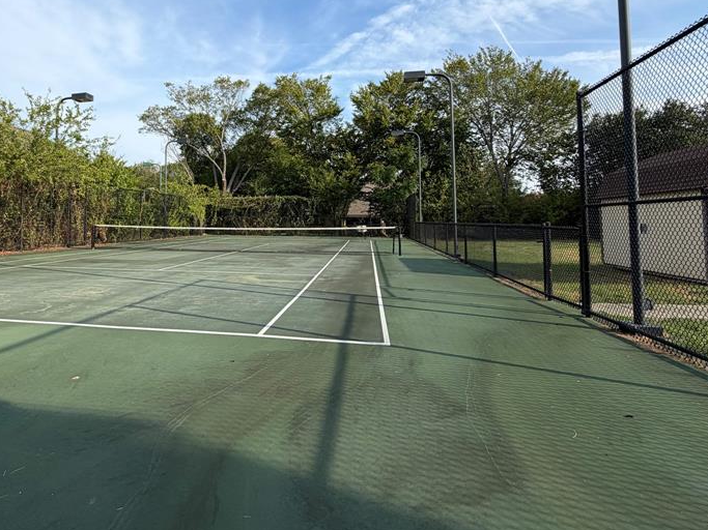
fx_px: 429
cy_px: 188
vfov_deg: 62.3
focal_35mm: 21
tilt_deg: +3.7
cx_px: 276
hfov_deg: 77.9
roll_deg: +0.2
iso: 25
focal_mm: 2.22
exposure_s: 1/770
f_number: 2.2
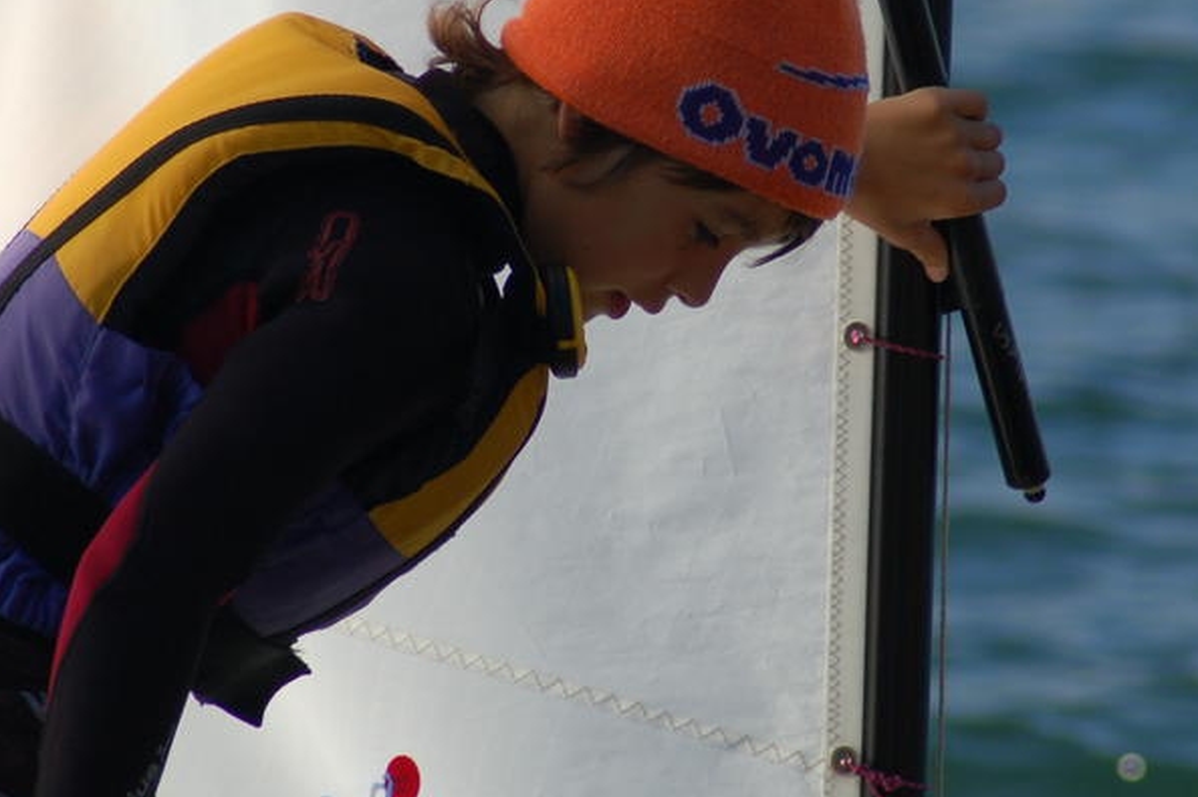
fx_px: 25801
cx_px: 611
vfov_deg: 1.8
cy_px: 259
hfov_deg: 2.7
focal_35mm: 776
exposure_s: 1/500
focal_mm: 300
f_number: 8
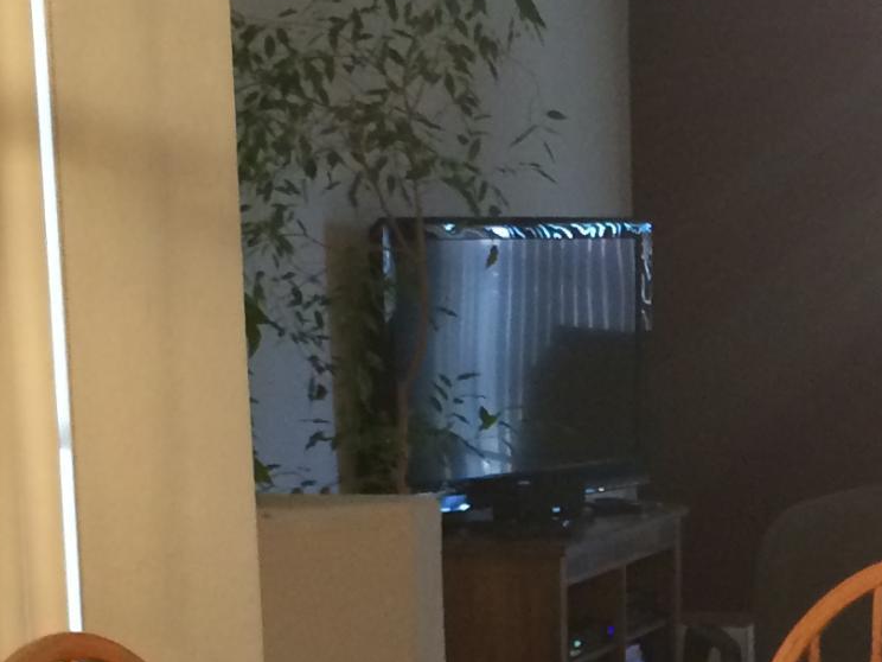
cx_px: 934
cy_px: 746
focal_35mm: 117
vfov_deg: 12.4
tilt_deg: -11.1
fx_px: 2981
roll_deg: +1.3
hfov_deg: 16.4
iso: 160
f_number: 2.2
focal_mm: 4.15
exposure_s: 1/30
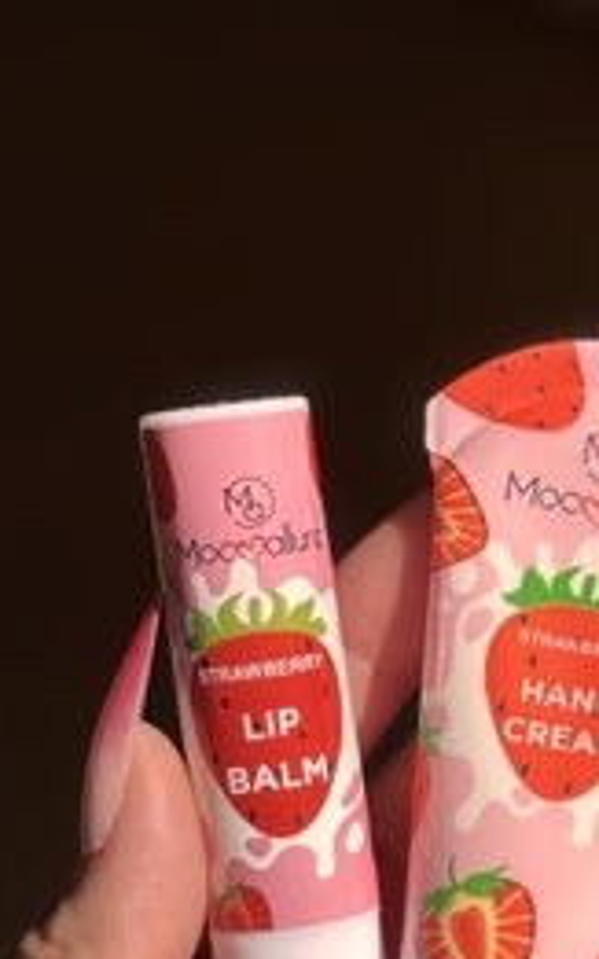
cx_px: 514
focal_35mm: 104
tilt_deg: -53.7
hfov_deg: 12.5
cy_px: 744
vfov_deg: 19.8
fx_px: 2718
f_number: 1.78
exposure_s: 1/7937
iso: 80
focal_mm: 6.76
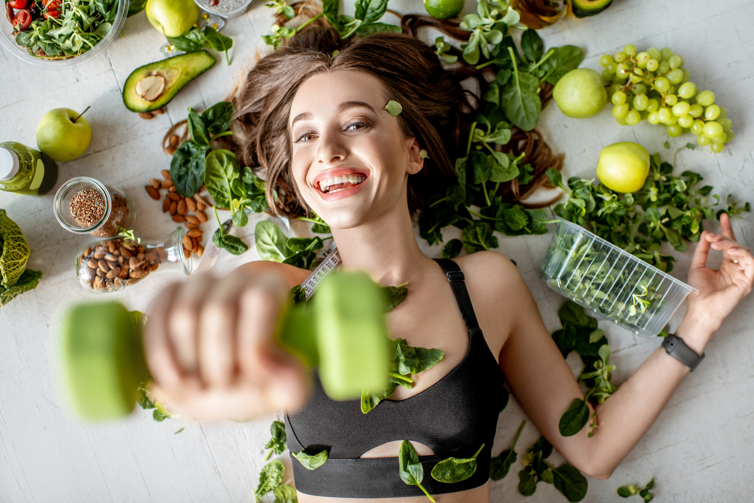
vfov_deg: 37.9
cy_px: 252
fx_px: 733
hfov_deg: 54.4
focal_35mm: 35
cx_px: 377
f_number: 2.2
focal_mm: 35
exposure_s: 1/200
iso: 100
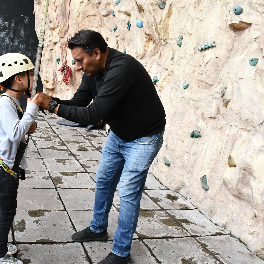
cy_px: 134
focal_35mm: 35
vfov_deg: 47.2
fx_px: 302
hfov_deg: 45.9
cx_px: 72
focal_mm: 18
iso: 3200
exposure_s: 1/250
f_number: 14
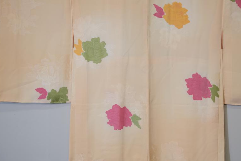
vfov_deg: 12.5
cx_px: 146
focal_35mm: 110
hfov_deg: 18.6
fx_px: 736
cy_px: 72
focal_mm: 78
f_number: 4
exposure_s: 1/80
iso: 250
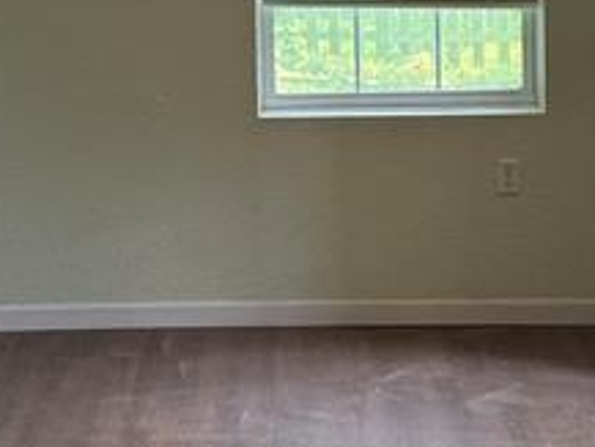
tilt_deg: -4.7
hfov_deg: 17.4
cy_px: 27
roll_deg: +1.9
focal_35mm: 113
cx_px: 200
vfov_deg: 13.0
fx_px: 1943
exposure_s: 1/120
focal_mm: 6.76
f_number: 1.78
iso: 125
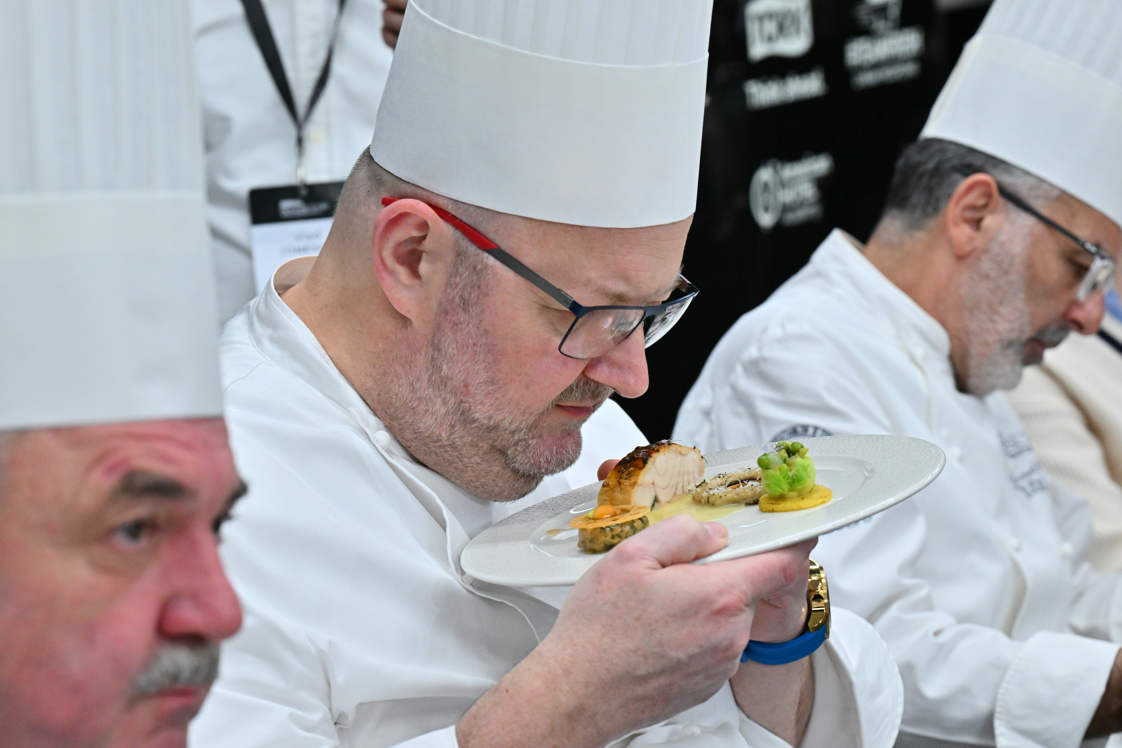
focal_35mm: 115
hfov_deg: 17.8
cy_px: 374
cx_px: 561
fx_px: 3584
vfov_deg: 11.9
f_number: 7.1
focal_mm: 115
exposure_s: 1/200
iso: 2500
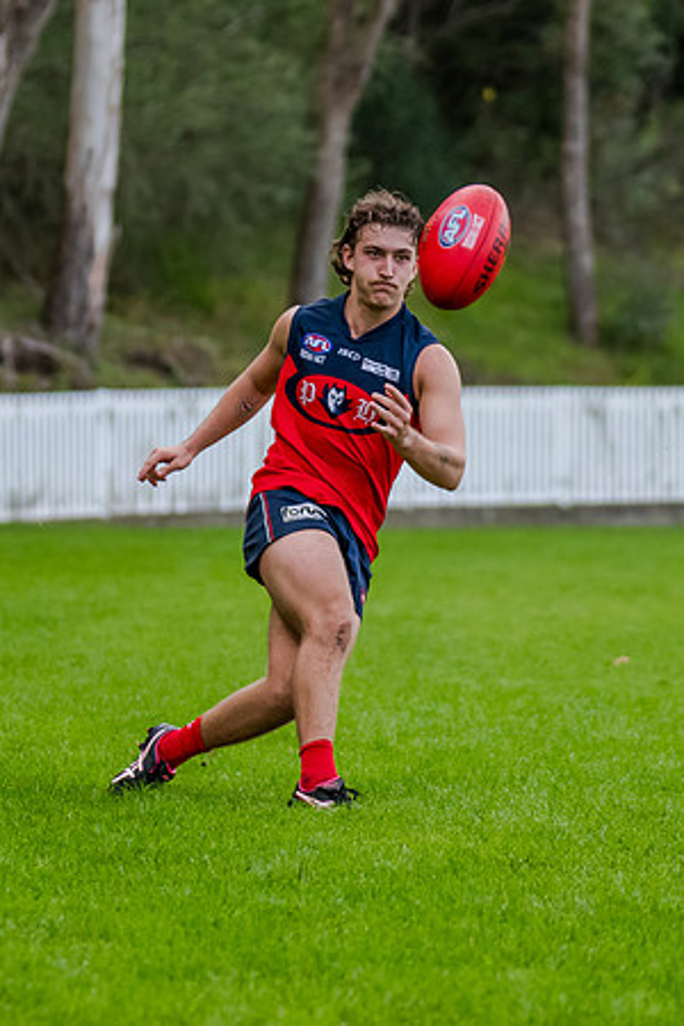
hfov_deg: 3.6
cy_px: 466
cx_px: 367
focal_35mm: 379
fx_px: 10787
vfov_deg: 5.4
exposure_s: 1/1600
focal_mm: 170
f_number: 4
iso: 1100
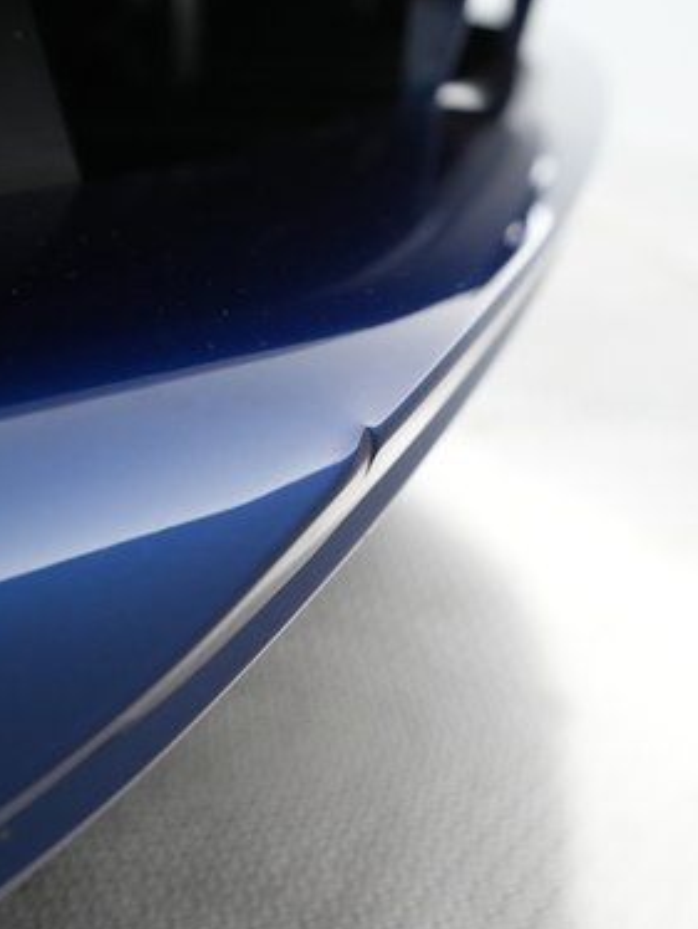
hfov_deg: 31.3
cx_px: 469
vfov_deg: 41.2
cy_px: 437
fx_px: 1235
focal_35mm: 46
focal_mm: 28
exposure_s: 1/100
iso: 5000
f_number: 4.5
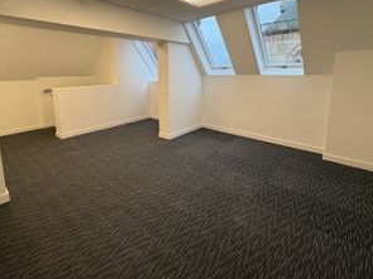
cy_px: 102
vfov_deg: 67.4
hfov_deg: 84.5
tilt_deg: -8.5
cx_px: 171
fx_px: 205
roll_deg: +1.1
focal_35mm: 19
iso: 125
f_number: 2.2
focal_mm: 2.22
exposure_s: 1/100
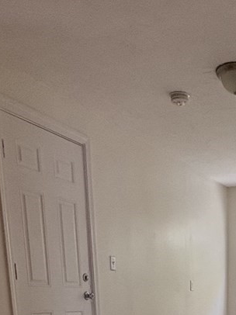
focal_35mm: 53
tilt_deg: -13.1
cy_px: 410
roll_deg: -1.0
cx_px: 229
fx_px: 482
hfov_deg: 26.2
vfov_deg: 29.3
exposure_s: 1/99
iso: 200
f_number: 2.2
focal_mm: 2.22
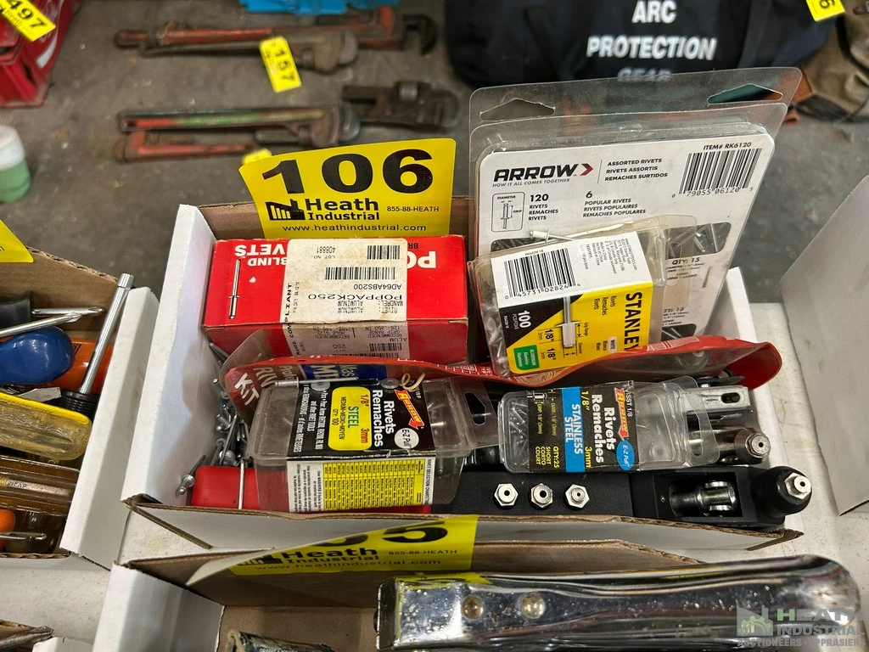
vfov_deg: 53.1
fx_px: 653
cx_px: 434
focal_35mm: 26
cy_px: 326
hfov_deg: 67.3
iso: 80
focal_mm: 5.7
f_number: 1.5
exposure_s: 1/60
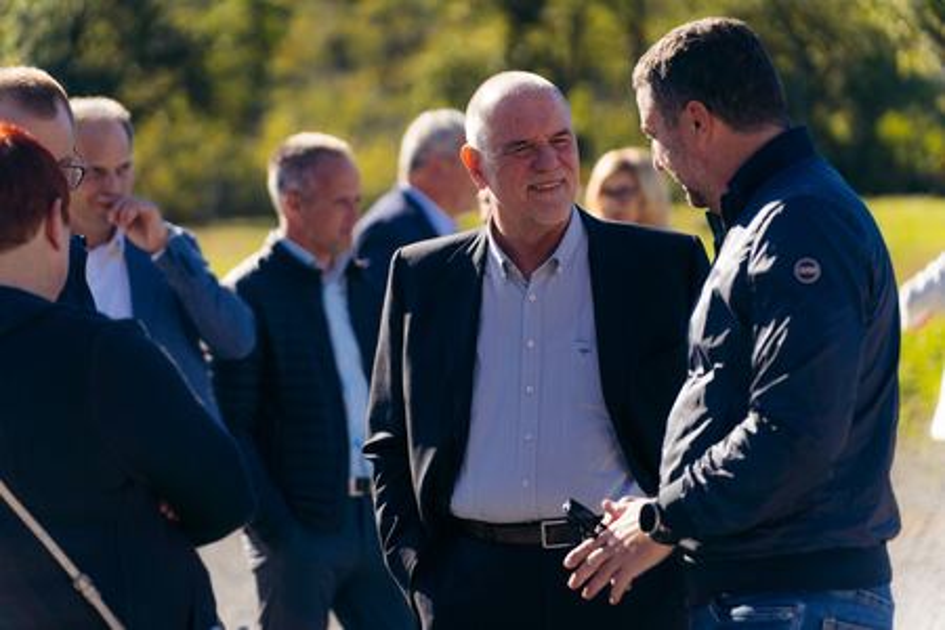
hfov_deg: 19.5
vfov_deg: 13.0
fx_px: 2756
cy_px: 315
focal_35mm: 105
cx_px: 472
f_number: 2.8
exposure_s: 1/2000
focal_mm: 105
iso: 100
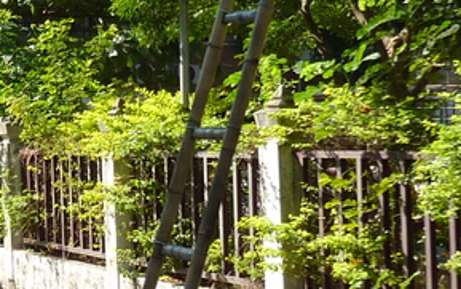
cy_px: 105
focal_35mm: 110
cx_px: -199
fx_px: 1383
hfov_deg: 17.3
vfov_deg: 11.9
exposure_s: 1/250
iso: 80
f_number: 4
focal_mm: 4.1
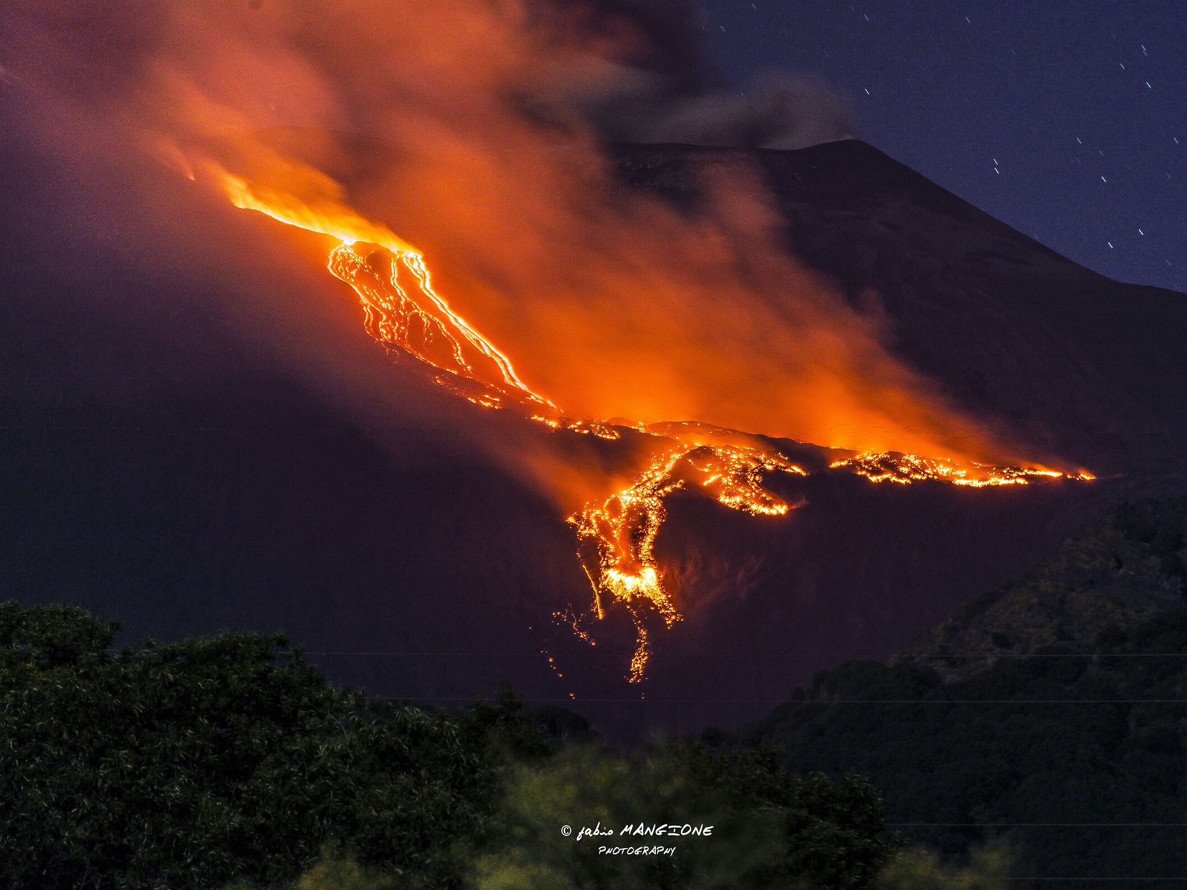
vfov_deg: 5.3
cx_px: 667
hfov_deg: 7.0
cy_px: 444
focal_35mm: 282
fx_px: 9670
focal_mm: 260
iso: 100
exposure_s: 9.3
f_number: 5.6
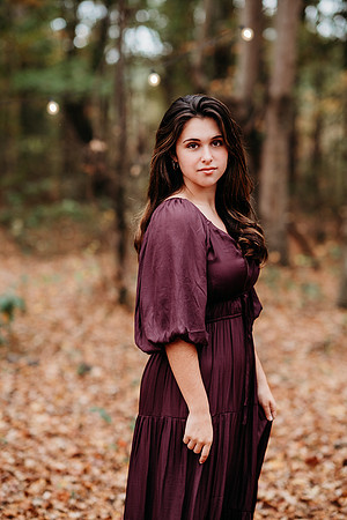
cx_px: 174
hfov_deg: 16.1
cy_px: 260
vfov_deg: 23.9
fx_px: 1229
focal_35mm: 85
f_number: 2.2
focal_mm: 85
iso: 250
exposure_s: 1/500
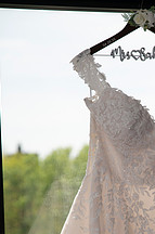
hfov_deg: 9.3
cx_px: 153
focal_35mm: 146
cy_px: 210
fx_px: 947
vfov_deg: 14.0
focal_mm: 70
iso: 400
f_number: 2.8
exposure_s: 1/2500
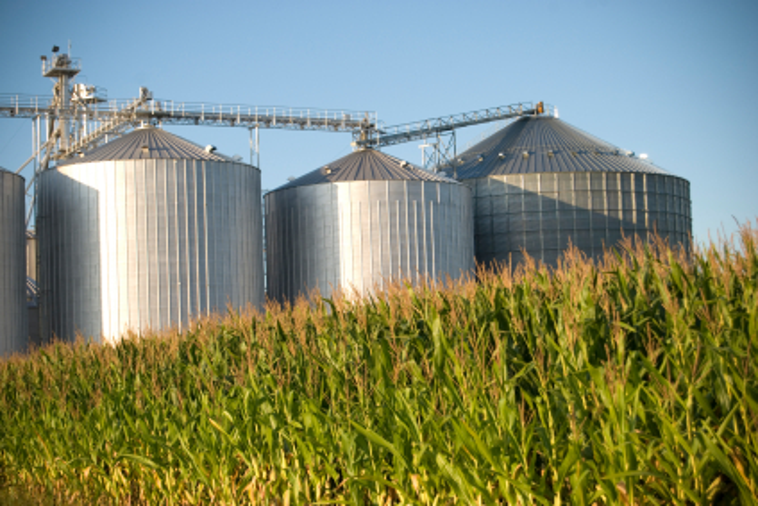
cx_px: 379
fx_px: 1738
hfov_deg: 24.6
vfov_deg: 16.6
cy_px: 253
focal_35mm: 82
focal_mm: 55
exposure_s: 1/200
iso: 200
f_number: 7.1
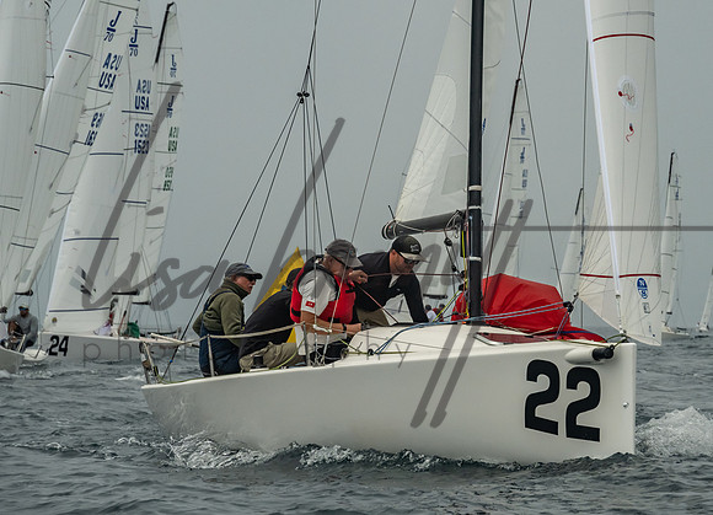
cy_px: 215
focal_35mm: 216
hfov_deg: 9.3
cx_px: 458
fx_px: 4392
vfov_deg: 6.7
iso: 800
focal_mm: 155
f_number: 9
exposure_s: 1/3200
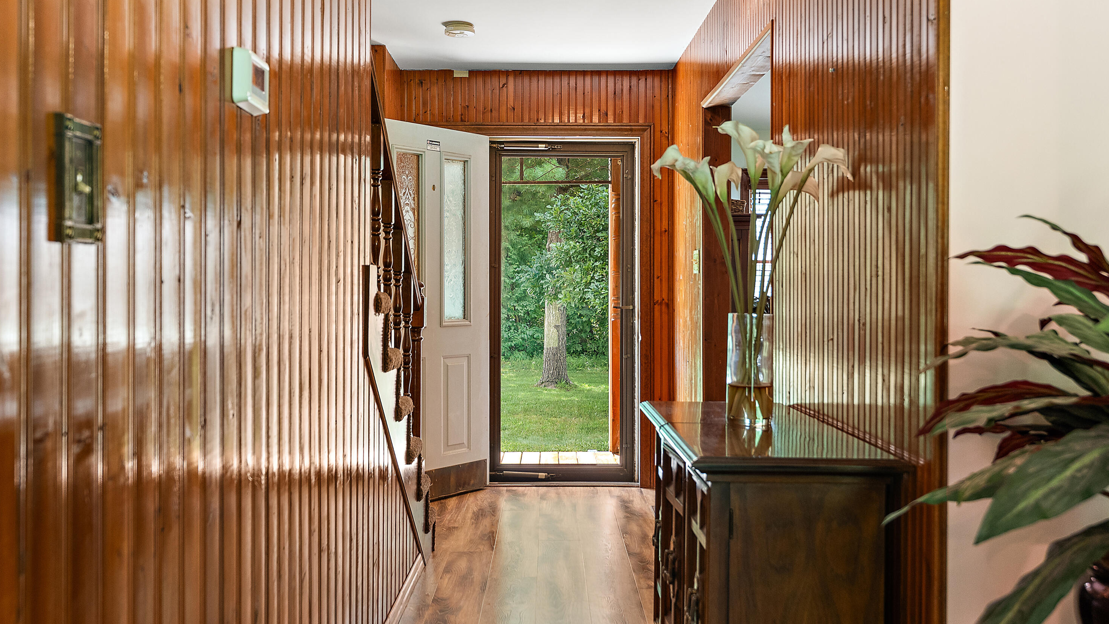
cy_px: 275
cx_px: 555
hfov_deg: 59.5
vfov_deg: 35.6
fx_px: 970
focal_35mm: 33
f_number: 3.5
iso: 400
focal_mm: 20.8
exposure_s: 1/25
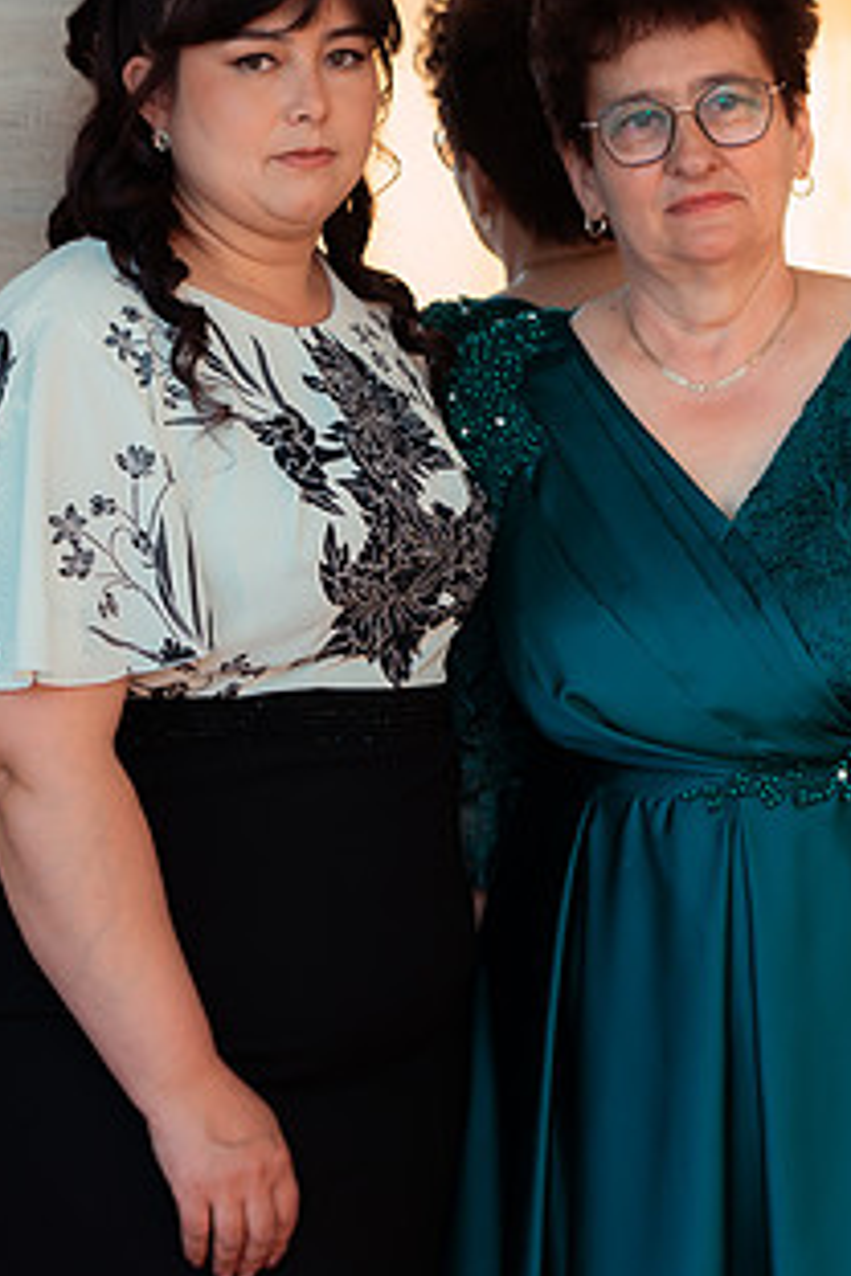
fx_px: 3226
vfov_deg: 22.3
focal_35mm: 91
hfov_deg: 15.0
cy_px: 478
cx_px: 361
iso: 500
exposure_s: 1/250
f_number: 3.2
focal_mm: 42
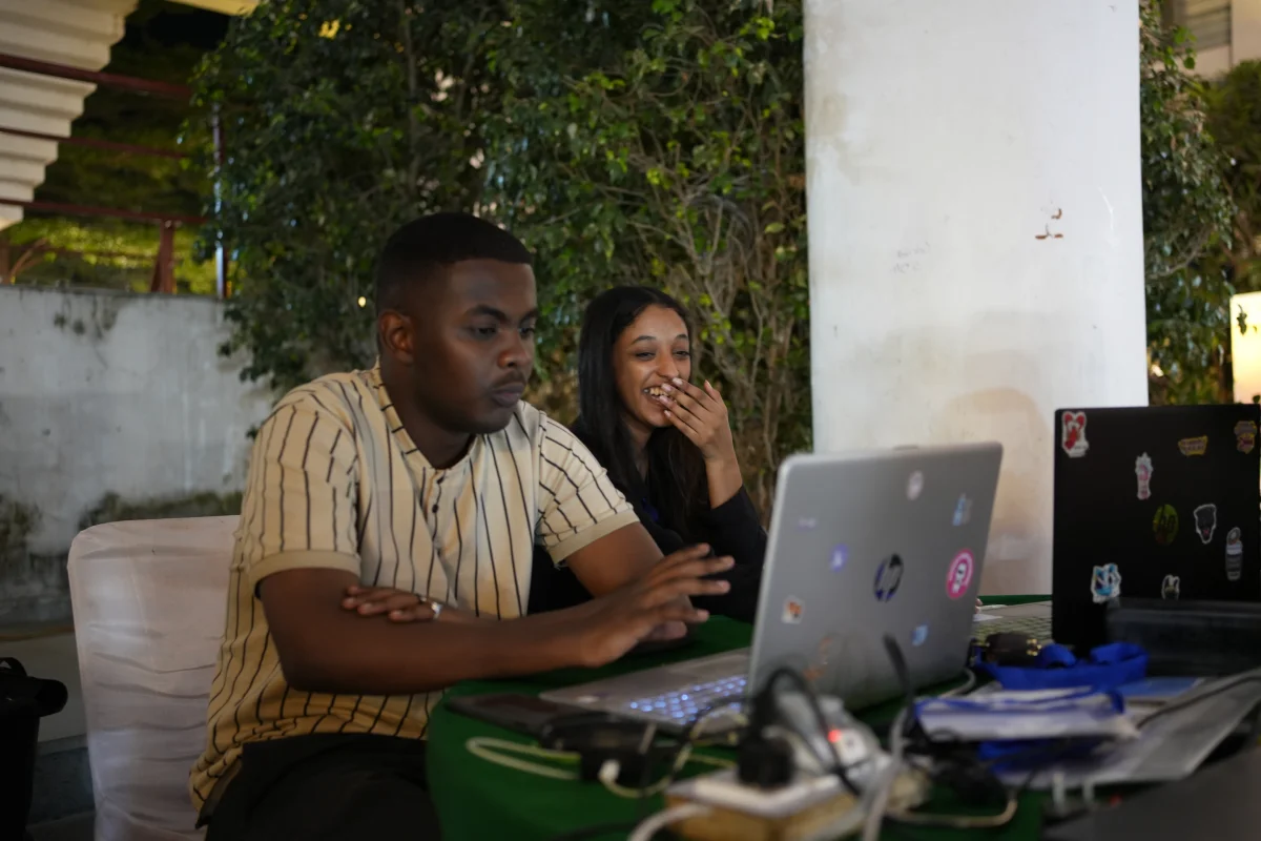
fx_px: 1226
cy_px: 420
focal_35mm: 35
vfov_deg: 37.9
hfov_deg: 54.4
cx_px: 630
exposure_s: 1/60
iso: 1600
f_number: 2.5
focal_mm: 35
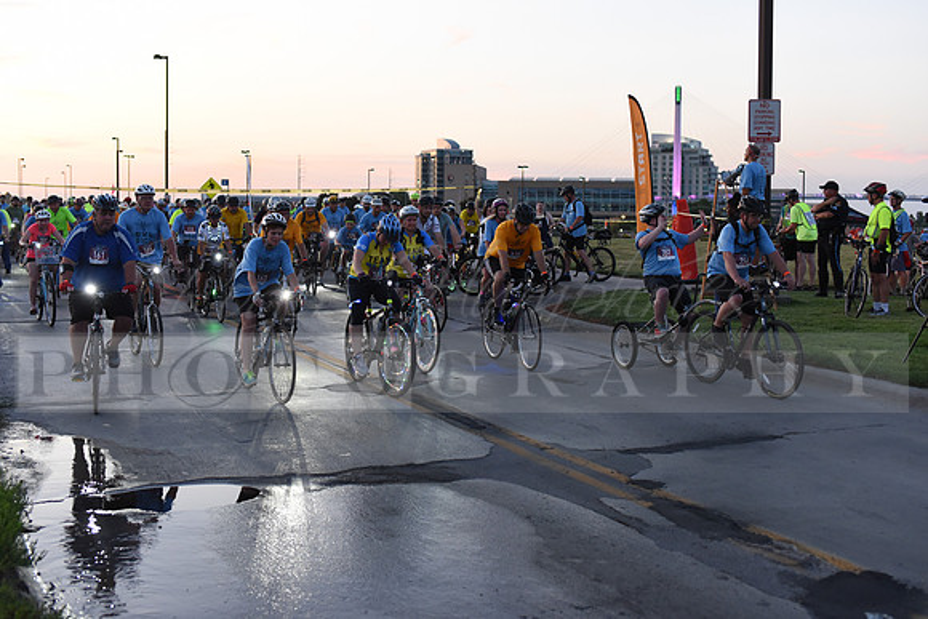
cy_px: 310
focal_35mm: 50
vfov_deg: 27.0
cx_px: 464
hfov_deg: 39.6
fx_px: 1289
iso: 2500
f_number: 3.2
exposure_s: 1/400
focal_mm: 50
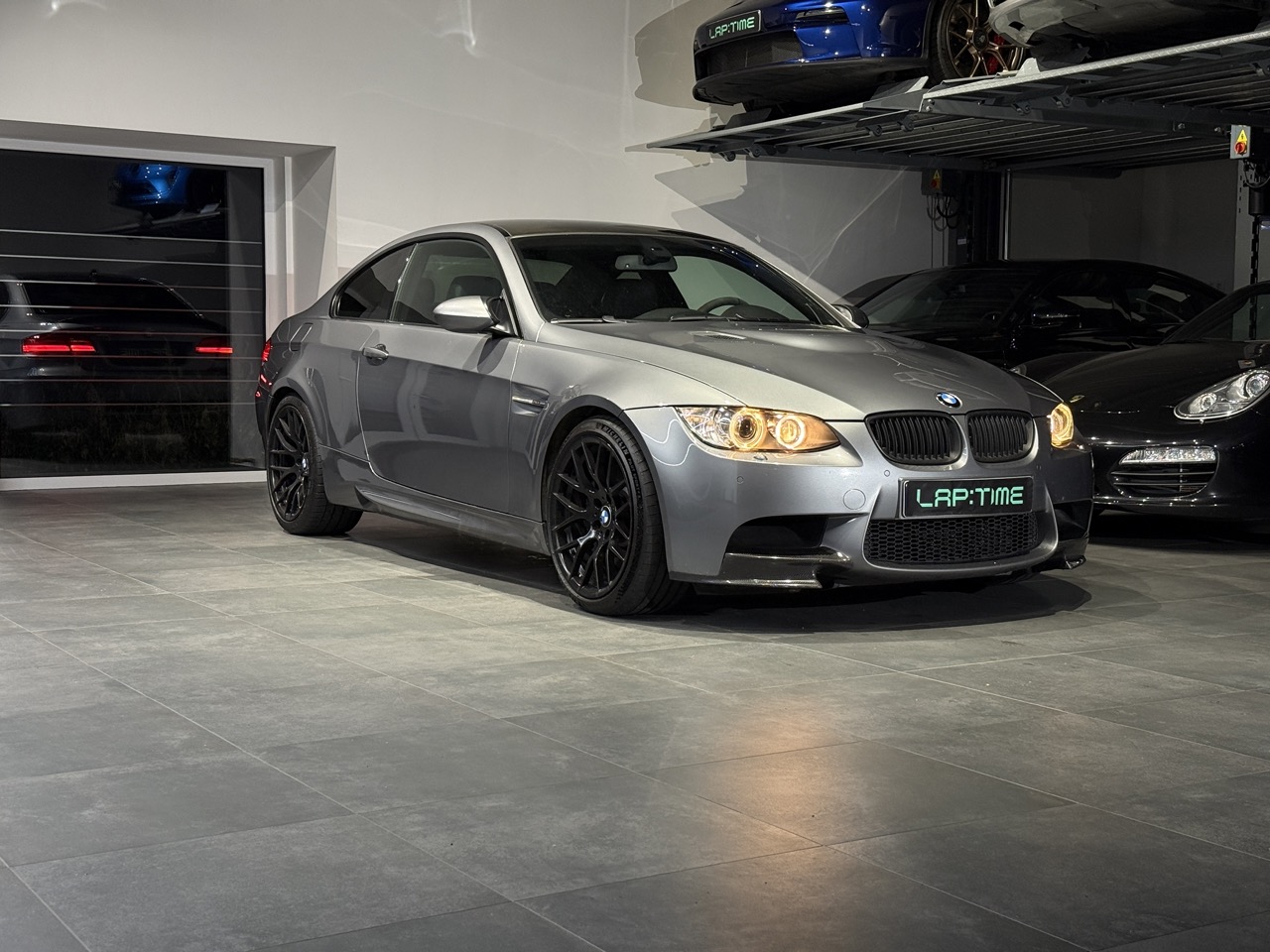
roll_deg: -0.7
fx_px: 1761
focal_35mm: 48
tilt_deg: -4.2
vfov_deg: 30.3
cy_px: 476
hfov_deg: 39.7
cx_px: 635
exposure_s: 1/53
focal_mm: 6.76
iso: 200
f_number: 1.78
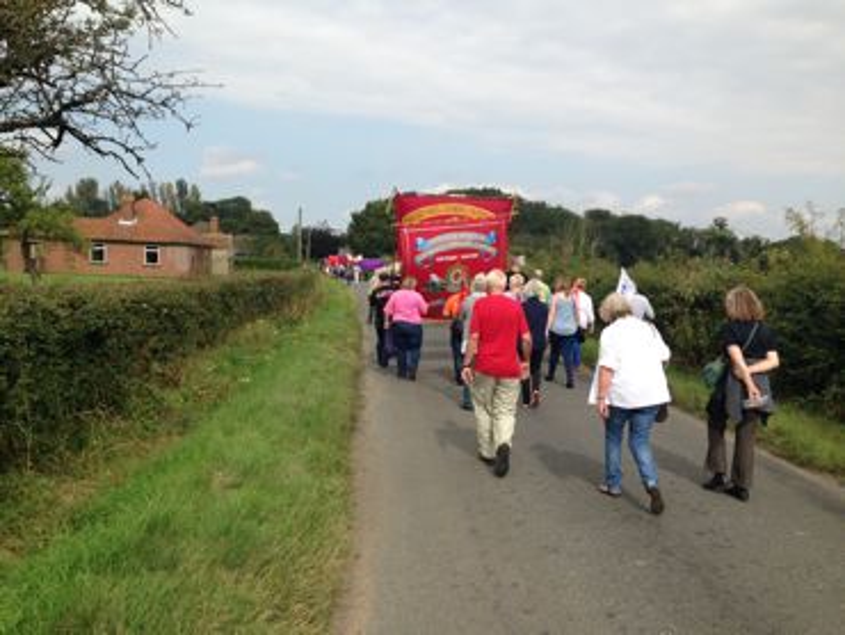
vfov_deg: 43.0
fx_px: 806
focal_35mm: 33
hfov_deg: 55.3
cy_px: 318
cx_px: 422
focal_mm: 4.12
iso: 50
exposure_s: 1/1232
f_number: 2.4
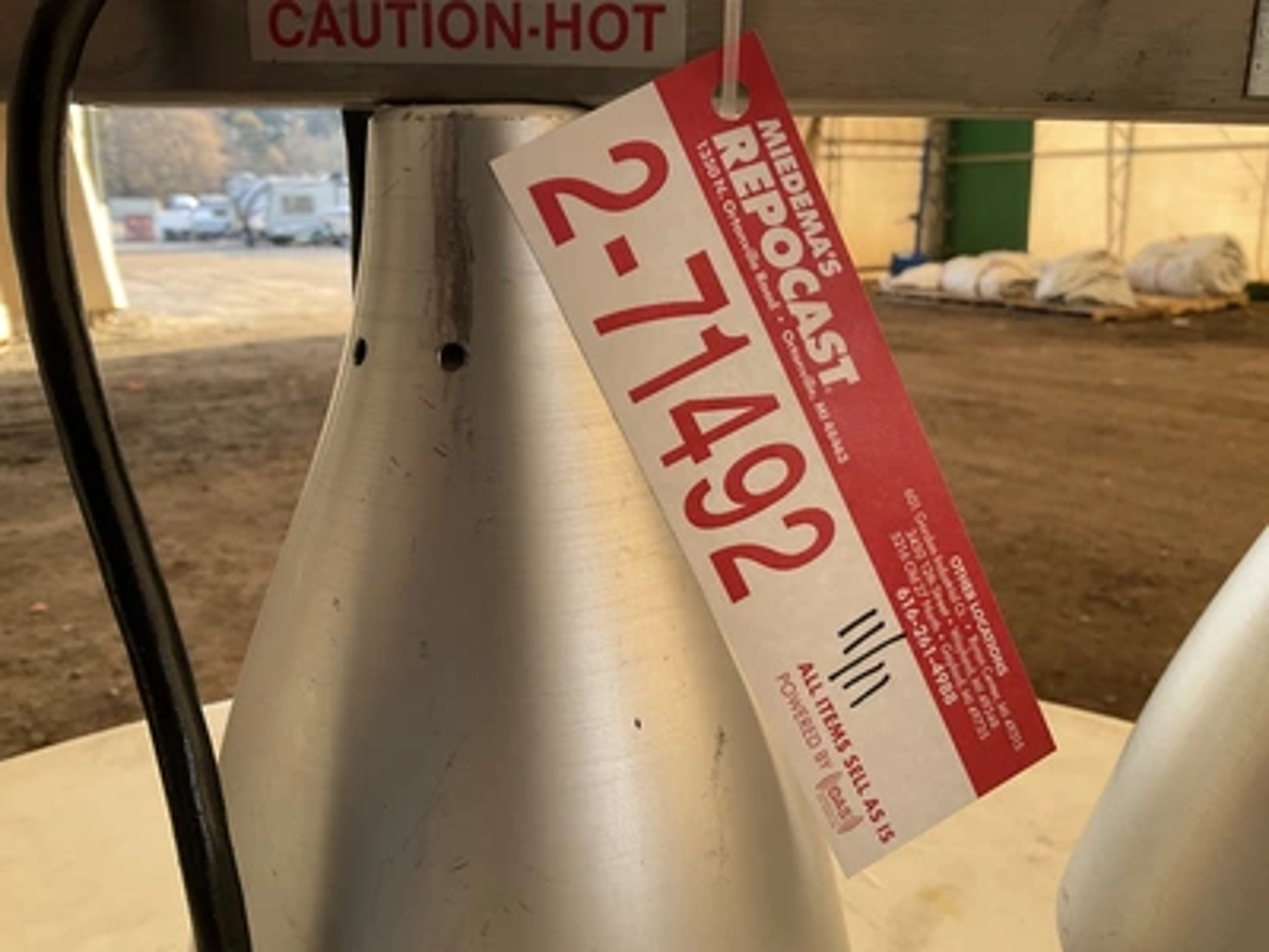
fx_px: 1063
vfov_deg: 48.2
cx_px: 634
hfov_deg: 61.7
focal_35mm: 29
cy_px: 476
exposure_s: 1/122
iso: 20
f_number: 1.8
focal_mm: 3
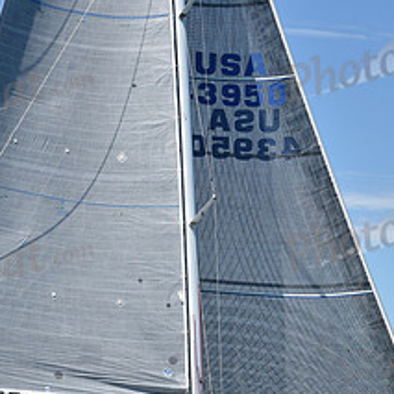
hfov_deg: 10.8
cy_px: 347
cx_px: 191
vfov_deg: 10.7
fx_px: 2086
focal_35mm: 162
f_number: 6.3
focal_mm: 70
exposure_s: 1/1600
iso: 250
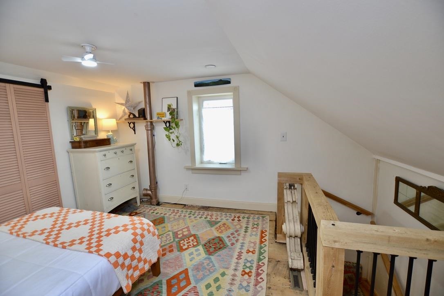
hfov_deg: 100.4
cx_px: 222
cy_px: 148
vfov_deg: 77.3
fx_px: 185
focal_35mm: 15
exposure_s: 1/60
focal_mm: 10
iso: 400
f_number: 4
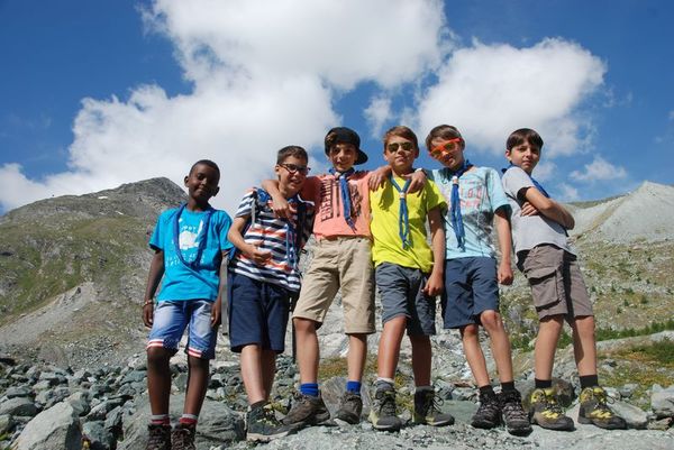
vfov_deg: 43.7
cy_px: 225
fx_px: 562
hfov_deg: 61.9
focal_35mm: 30
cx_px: 337
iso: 100
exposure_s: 1/250
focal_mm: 20
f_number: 8
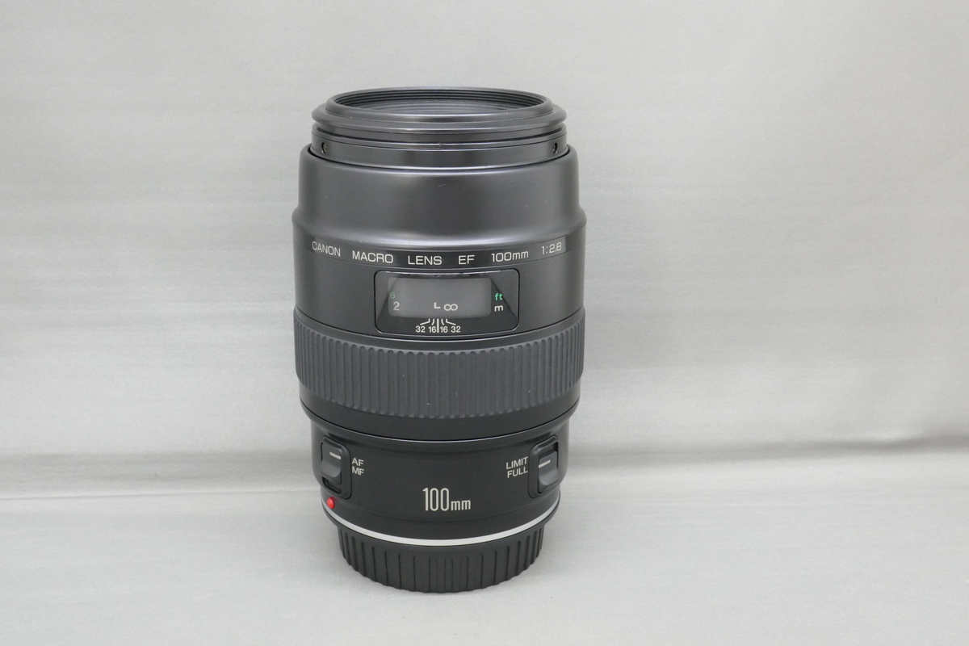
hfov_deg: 45.4
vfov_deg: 31.2
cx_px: 484
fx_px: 1157
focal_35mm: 43
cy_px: 323
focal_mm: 15.6
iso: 1600
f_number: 8
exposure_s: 1/13
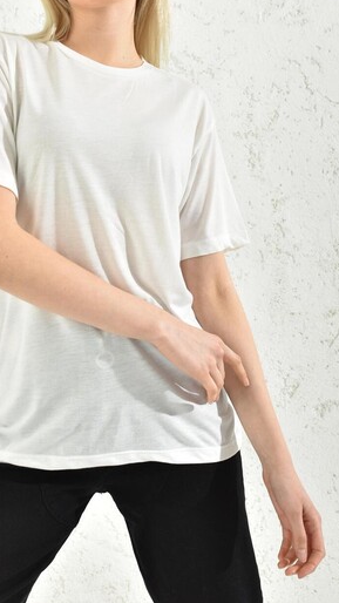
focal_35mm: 52
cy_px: 190
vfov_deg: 39.3
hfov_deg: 23.0
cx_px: 115
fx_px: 831
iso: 100
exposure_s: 1/160
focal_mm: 34
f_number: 7.1
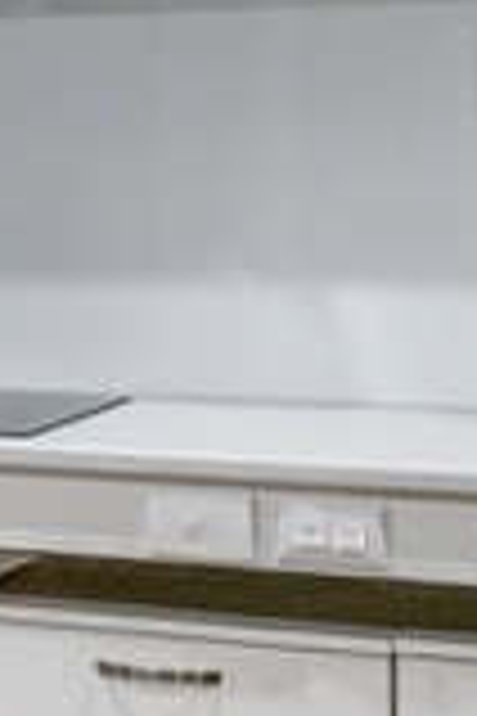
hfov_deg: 9.4
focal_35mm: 129
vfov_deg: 15.8
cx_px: -693
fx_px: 2564
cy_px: 167
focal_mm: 16
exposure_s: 1/20
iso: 800
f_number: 8
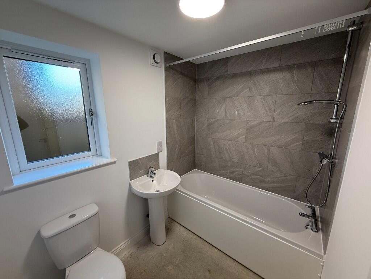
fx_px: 150
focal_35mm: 14
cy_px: 140
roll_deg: -0.1
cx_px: 186
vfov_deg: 85.7
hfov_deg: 102.1
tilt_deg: -11.8
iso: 160
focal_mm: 2.22
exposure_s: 1/100
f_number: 2.2
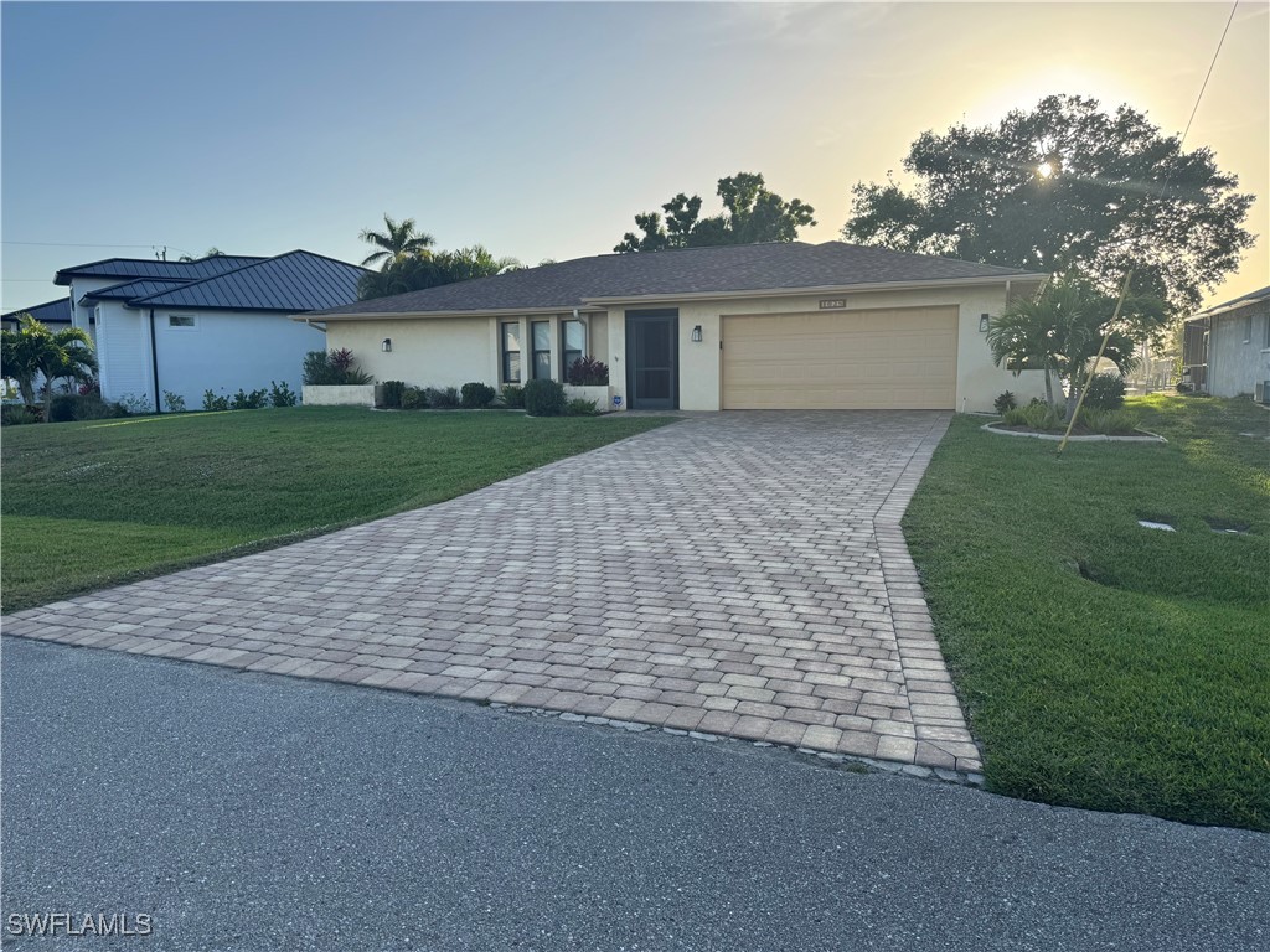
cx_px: 635
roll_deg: +0.5
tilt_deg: -6.6
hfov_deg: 71.6
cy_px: 476
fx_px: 881
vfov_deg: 56.8
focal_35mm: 24
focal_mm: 6.76
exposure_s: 1/2331
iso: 80
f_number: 1.78
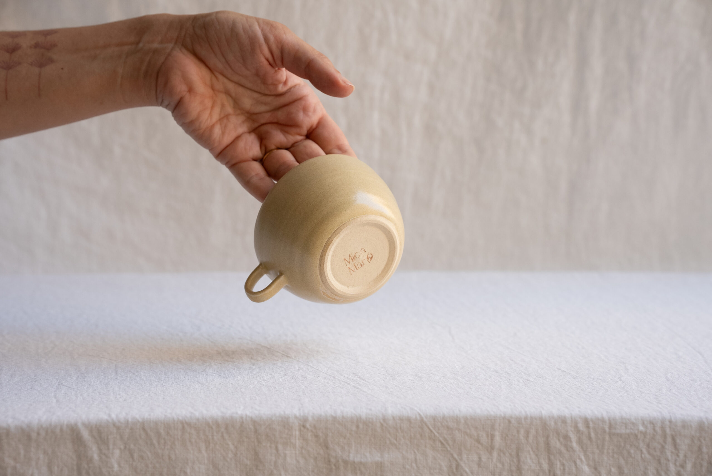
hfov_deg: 23.9
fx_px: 1682
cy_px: 238
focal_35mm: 85
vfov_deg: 16.1
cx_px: 356
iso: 640
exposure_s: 1/200
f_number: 5.6
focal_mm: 85
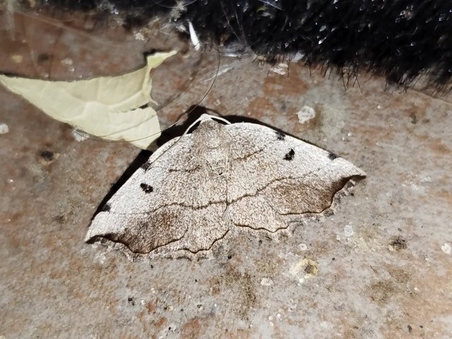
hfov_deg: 28.2
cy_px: 170
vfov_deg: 21.3
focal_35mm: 69
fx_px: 901
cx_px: 226
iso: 125
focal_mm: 5.31
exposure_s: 1/50
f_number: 1.7
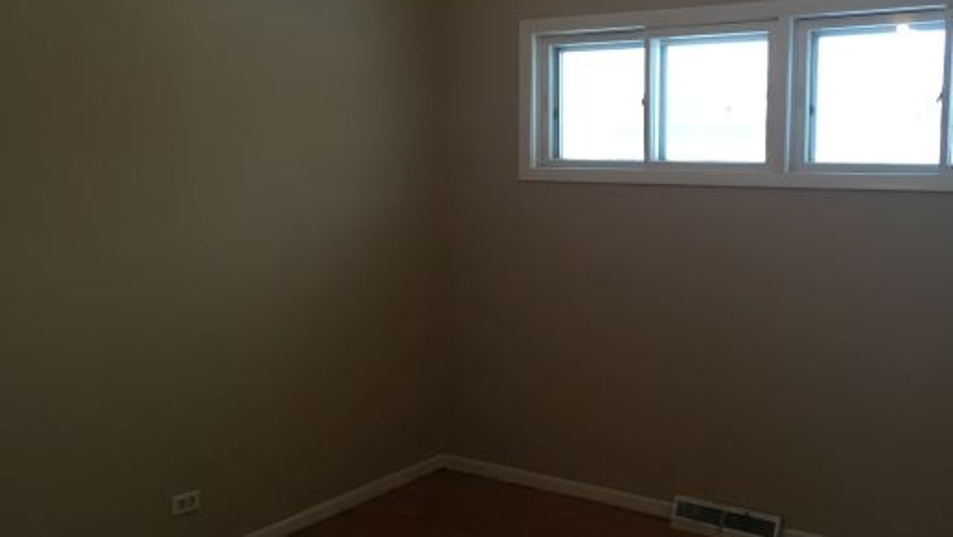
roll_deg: -0.4
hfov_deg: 51.3
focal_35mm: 39
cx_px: 557
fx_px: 986
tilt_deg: -5.9
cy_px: 243
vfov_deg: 30.5
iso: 80
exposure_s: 1/30
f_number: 2.2
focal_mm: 4.15
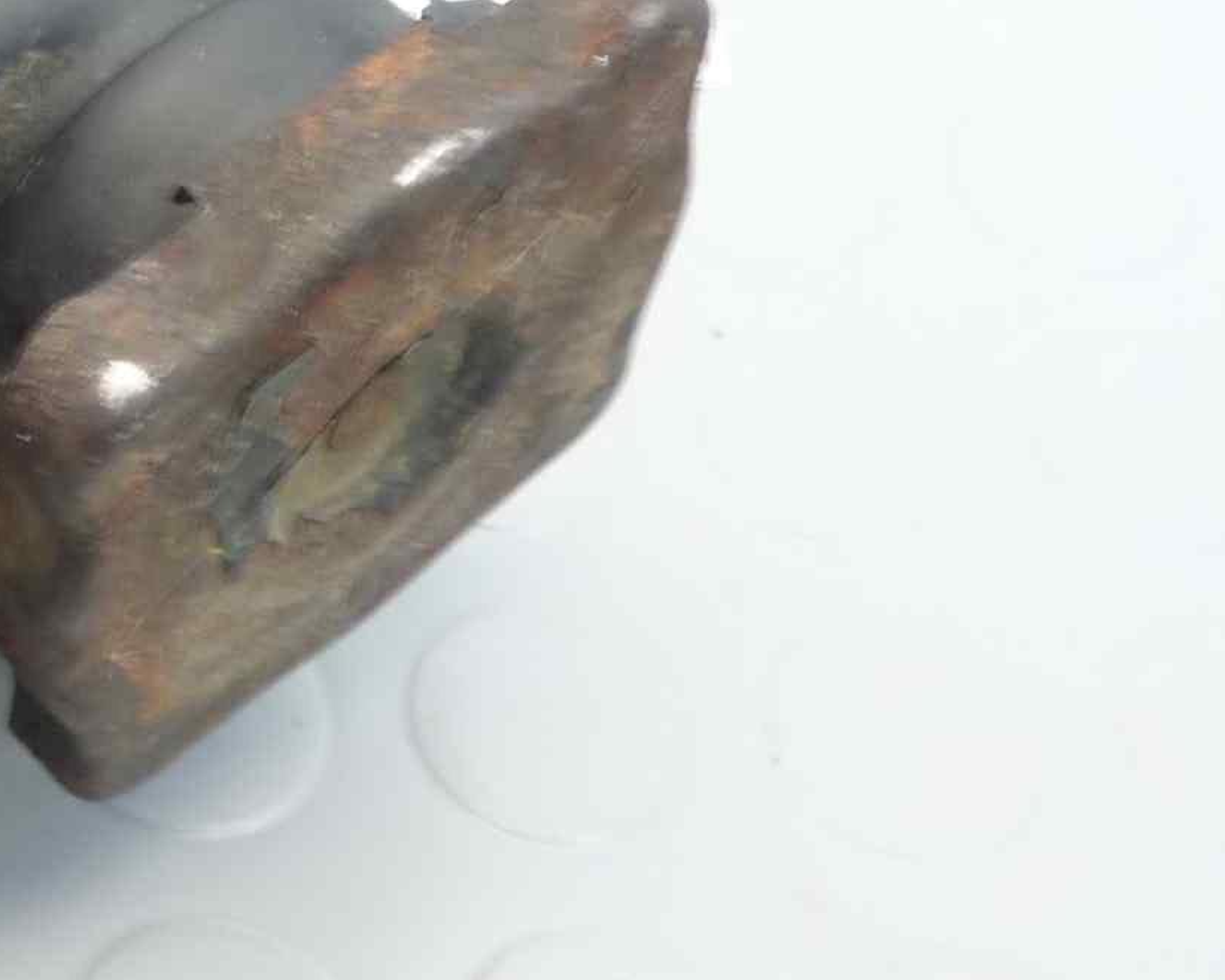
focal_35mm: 76
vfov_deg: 19.5
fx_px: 2756
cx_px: -151
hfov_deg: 23.4
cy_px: -28
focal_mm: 4.1
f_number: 3.3
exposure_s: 1/8
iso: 125
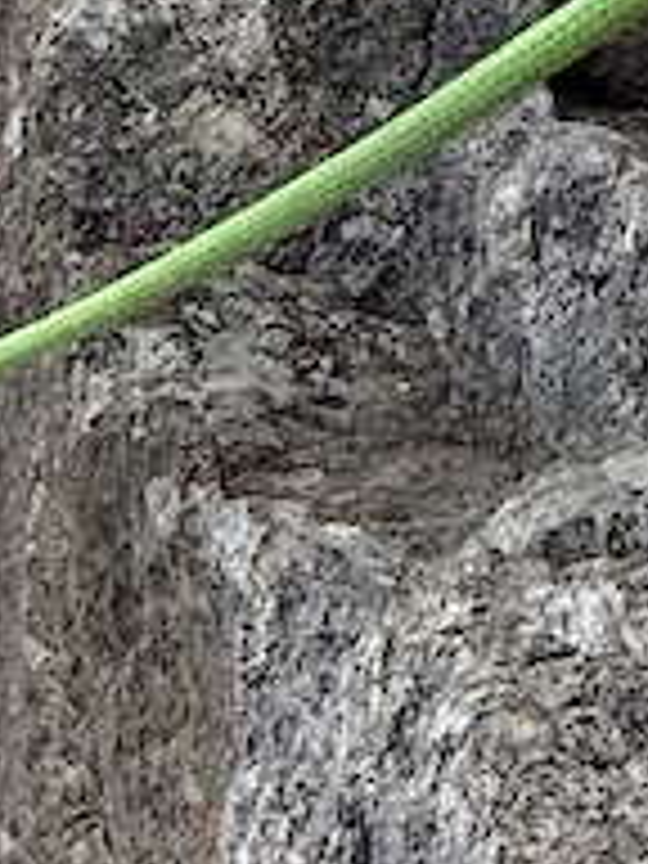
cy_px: 405
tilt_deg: +5.8
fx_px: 2621
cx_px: -994
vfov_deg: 18.7
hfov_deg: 11.3
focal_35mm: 105
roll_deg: -1.7
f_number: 2.2
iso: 50
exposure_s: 1/3390
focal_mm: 2.22
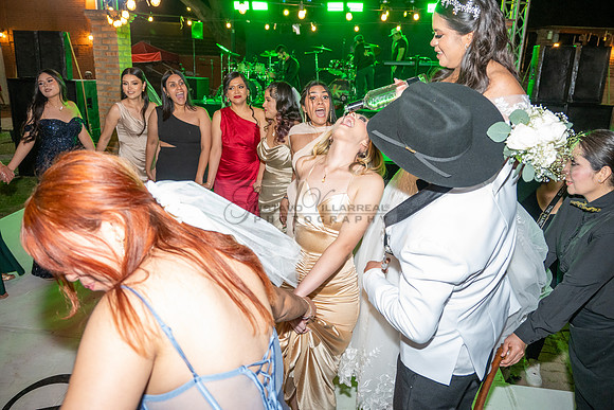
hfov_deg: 65.5
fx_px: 478
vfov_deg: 46.4
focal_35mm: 28
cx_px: 307
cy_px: 205
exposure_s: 1/80
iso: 2500
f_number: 5
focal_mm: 28
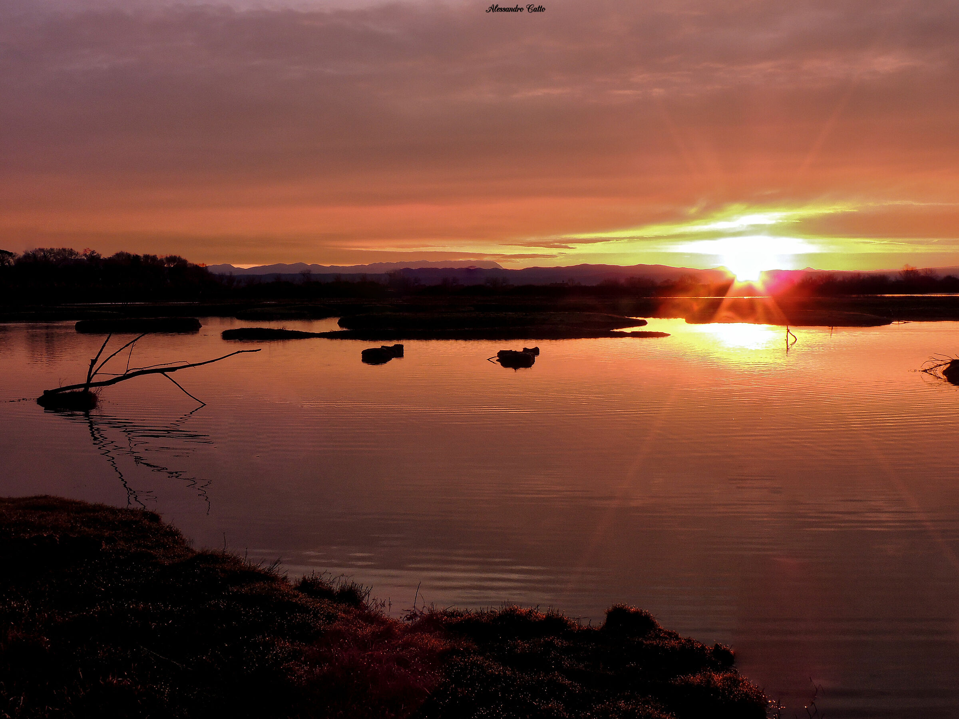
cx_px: 480
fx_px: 1108
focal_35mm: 40
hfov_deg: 46.8
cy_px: 360
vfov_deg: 36.0
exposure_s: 1/60
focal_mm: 7.1
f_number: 6.6
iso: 100
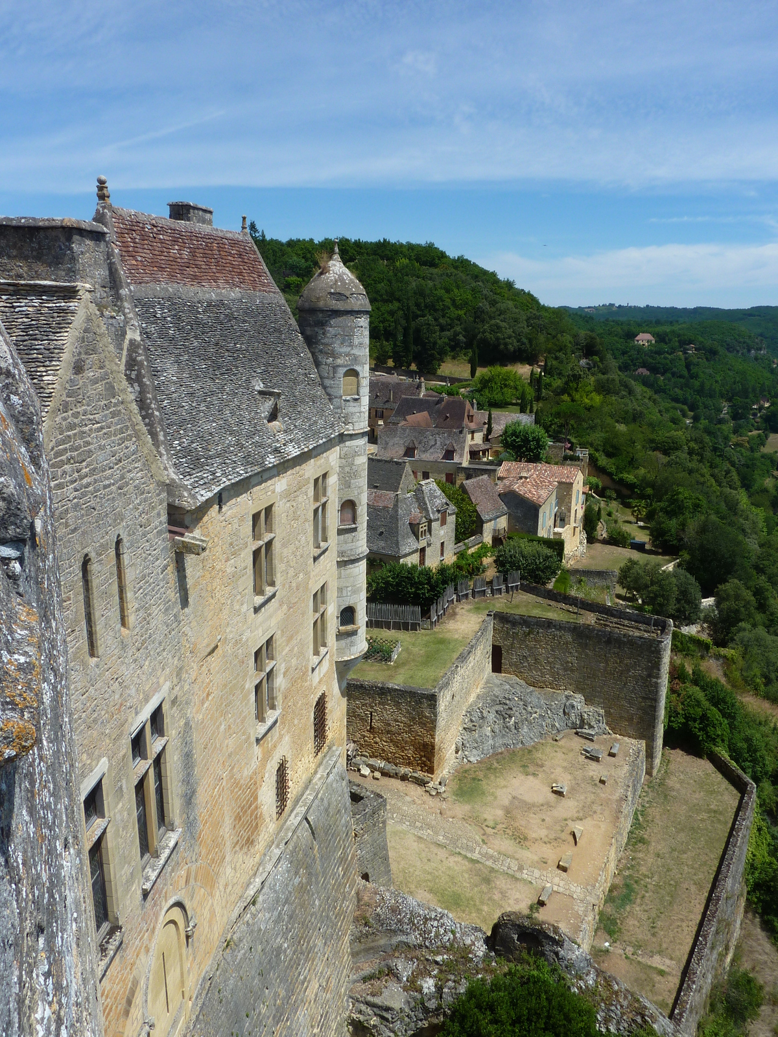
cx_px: 389
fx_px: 749
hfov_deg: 54.9
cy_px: 518
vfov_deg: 69.4
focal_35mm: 25
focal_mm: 4.1
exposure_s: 1/400
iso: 80
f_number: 5.6
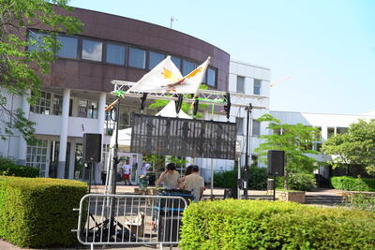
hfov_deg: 41.1
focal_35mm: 48
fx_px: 500
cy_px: 125
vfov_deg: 28.1
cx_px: 188
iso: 1000
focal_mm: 48
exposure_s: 1/8000
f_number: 2.8
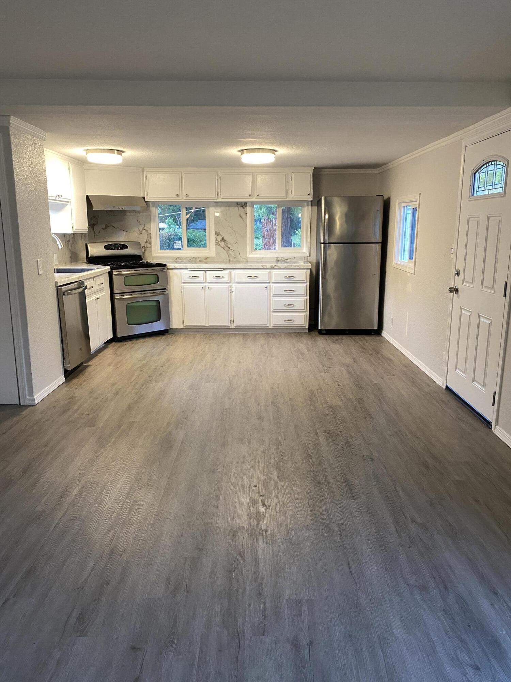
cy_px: 341
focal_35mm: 26
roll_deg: -0.2
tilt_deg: -12.3
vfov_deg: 67.3
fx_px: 512
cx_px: 256
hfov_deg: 53.1
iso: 200
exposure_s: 1/60
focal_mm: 4.25
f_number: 1.8
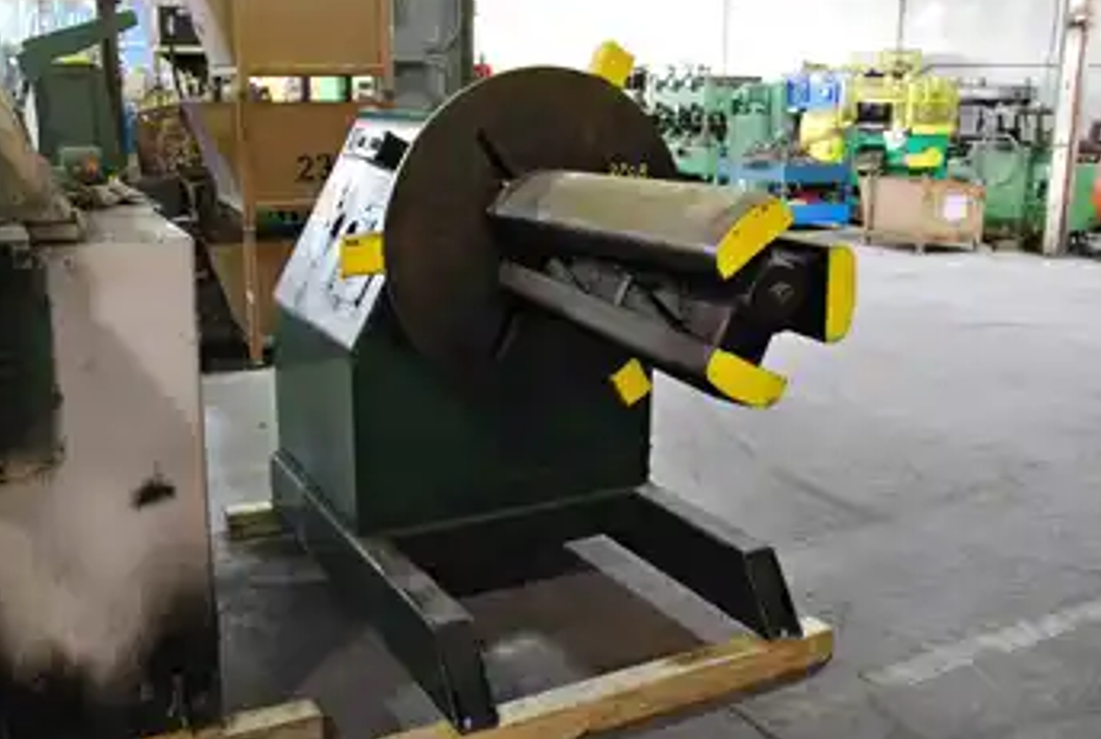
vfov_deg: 36.5
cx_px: 550
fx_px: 1121
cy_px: 352
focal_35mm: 37
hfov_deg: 52.3
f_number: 3.8
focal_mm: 21
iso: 1600
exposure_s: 1/10
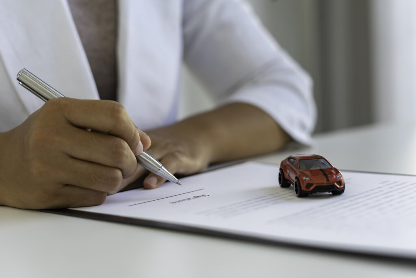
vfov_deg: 27.0
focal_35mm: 50
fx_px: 578
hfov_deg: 39.6
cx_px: 208
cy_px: 139
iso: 100
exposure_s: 1/100
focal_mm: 50
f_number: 3.2
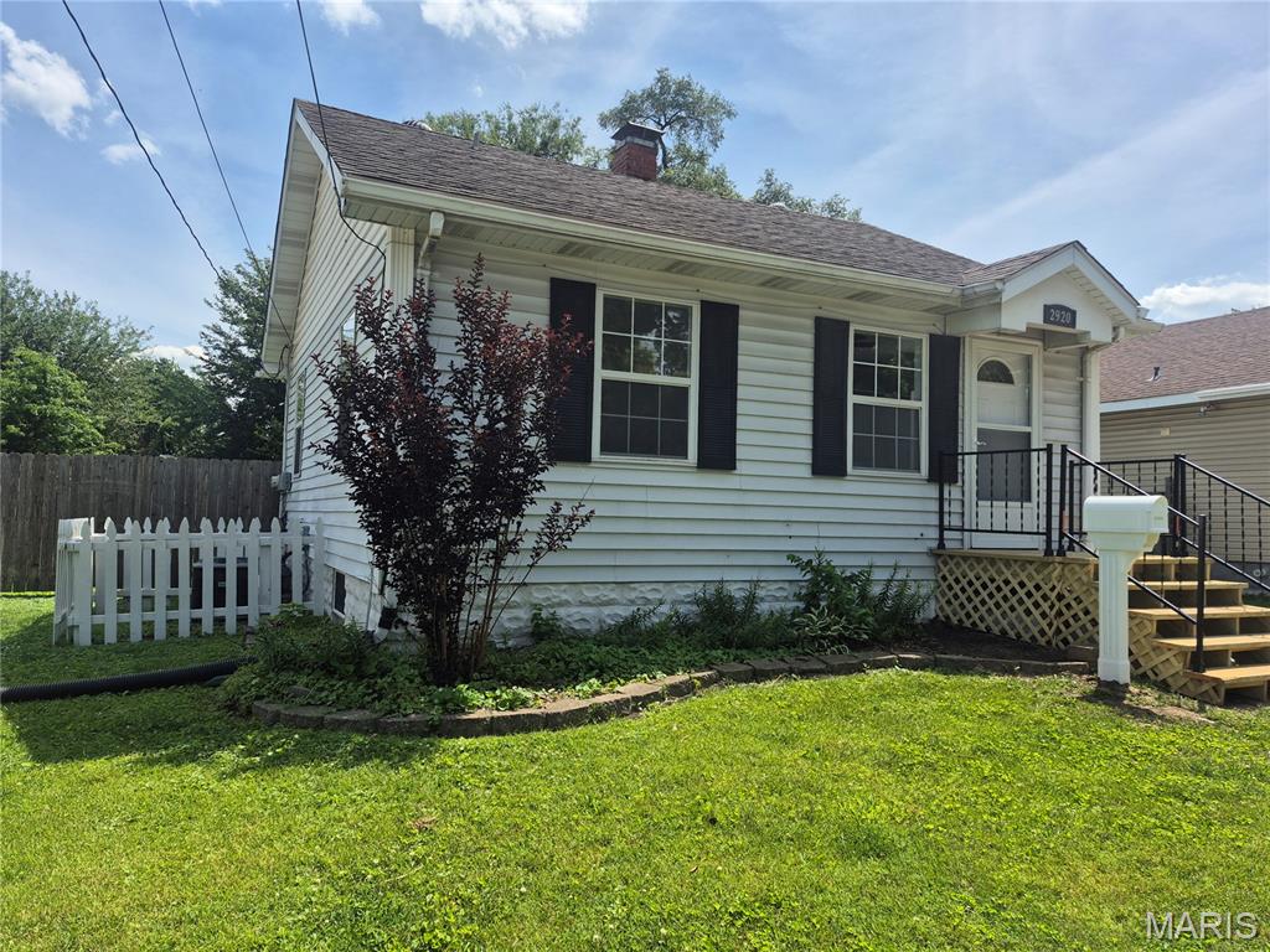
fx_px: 844
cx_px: 635
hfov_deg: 73.9
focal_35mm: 23
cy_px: 476
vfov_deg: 58.9
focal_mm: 5.4
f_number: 1.8
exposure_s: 1/1800
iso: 25
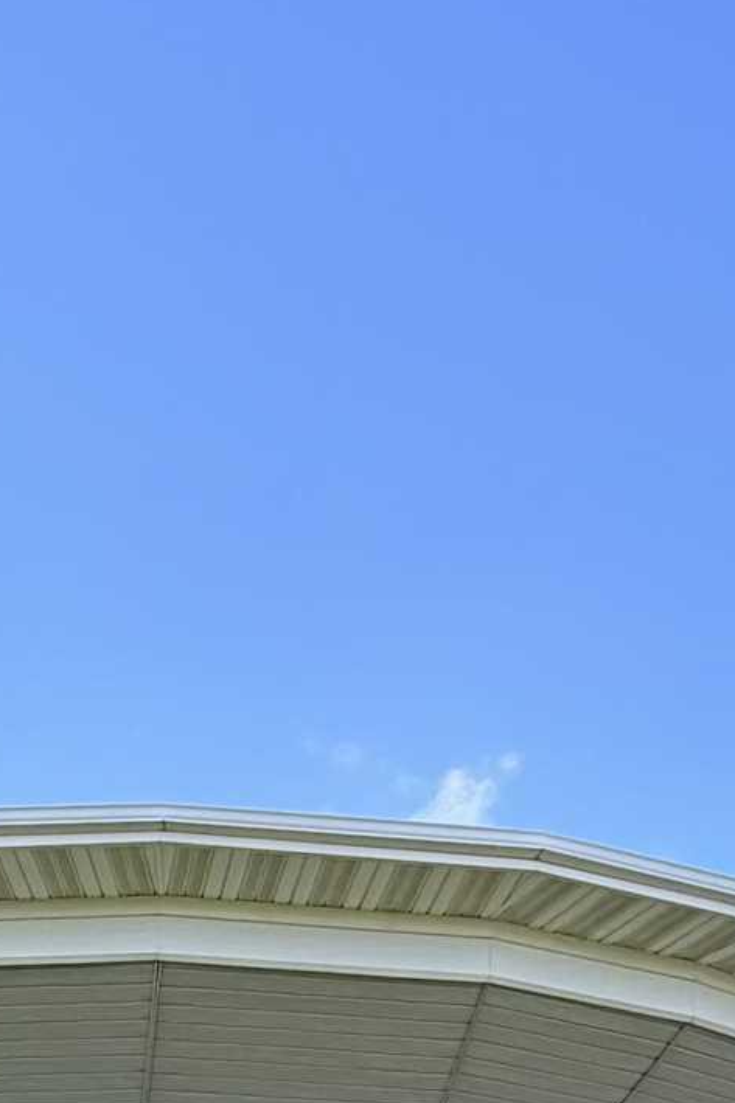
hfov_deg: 21.5
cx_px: 227
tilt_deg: +12.7
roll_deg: -1.0
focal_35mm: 63
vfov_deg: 27.4
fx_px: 1930
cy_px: 1383
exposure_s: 1/770
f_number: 2.2
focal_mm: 2.22
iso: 40
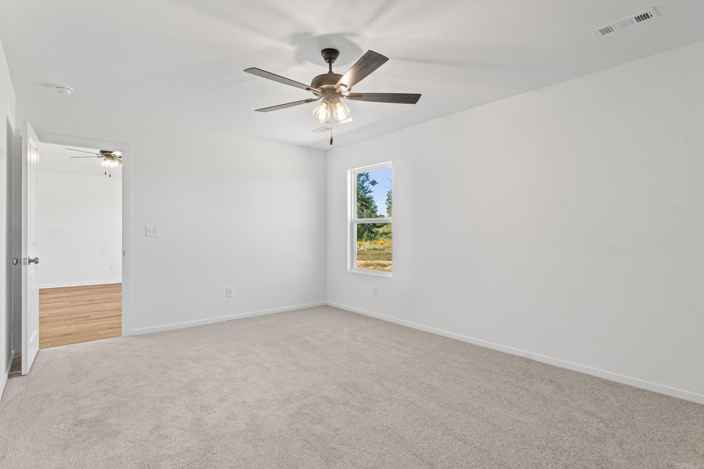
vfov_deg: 67.4
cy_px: 234
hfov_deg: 90.0
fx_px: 352
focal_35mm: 18
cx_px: 352
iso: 250
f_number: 9
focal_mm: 12
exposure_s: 1/6
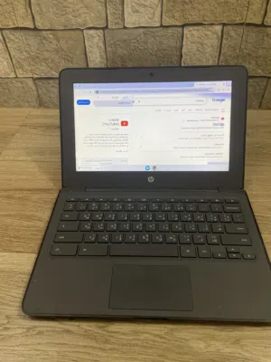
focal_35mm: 26
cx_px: 136
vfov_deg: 67.3
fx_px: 271
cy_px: 181
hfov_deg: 53.1
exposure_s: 1/100
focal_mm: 4.2
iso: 100
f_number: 1.6
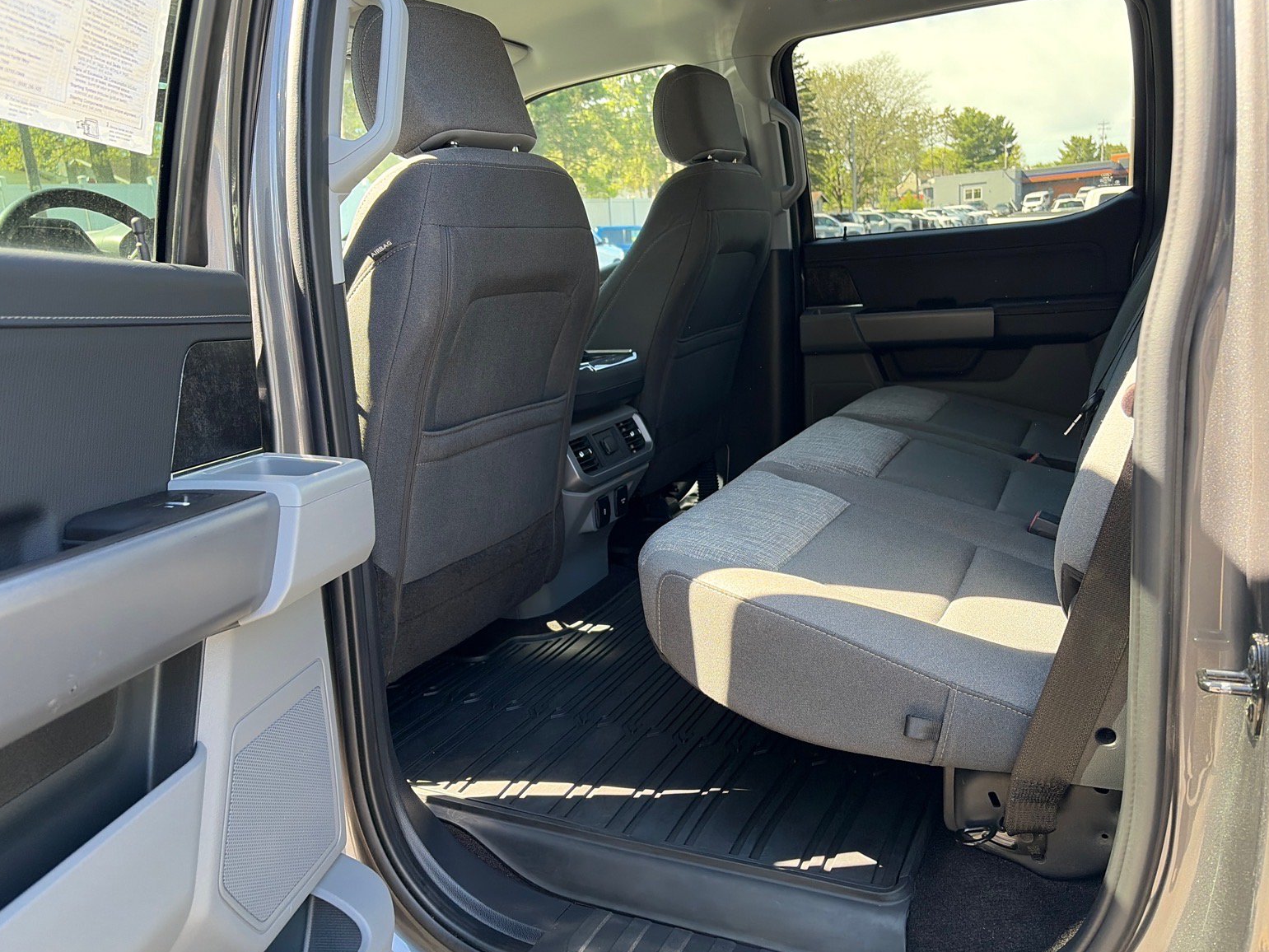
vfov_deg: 51.4
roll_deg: +4.9
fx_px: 990
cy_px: 469
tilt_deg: -13.5
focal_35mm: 27
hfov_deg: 65.3
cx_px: 619
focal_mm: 5.96
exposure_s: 1/181
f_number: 1.6
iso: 125
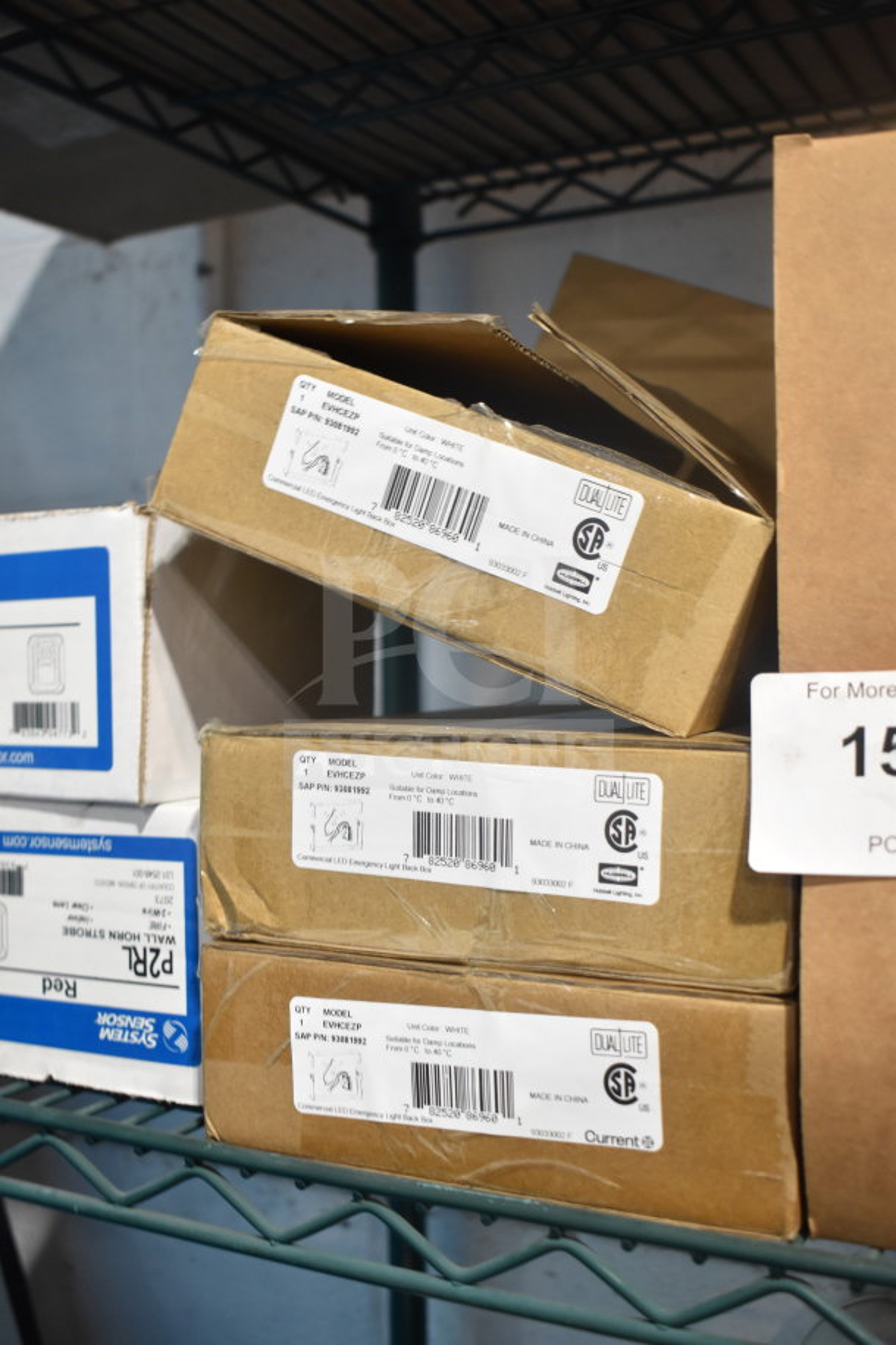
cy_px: 672
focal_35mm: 38
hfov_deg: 35.5
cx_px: 448
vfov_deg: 51.3
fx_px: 1400
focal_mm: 25
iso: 800
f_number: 4
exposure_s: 1/40
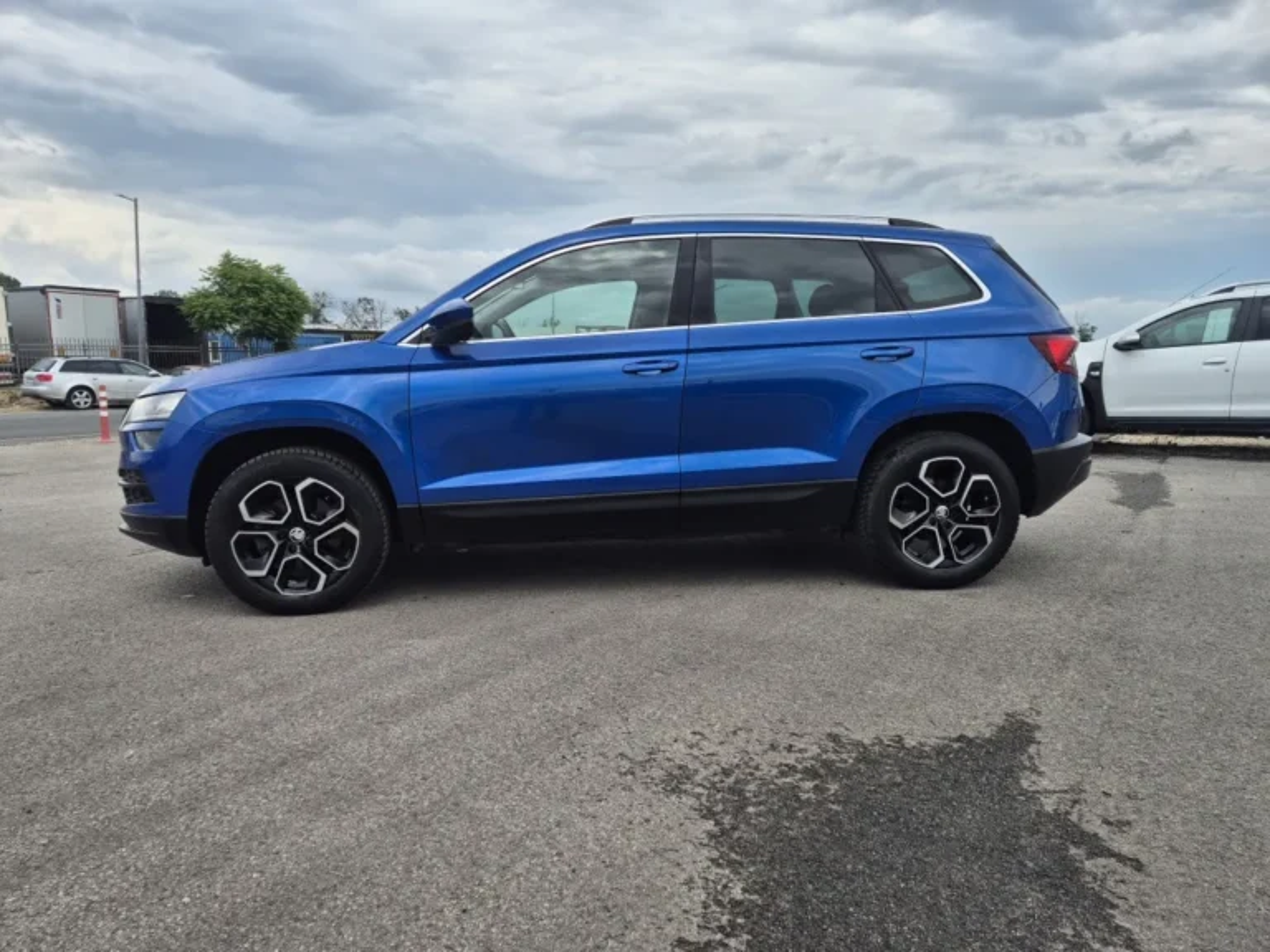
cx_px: 635
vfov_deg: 58.9
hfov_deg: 73.9
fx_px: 844
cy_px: 476
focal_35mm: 23
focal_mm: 5.4
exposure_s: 1/1720
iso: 25
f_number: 1.8
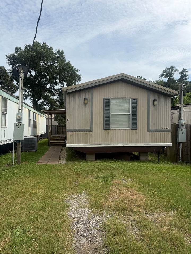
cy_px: 127
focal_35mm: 24
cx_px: 96
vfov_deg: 71.6
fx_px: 177
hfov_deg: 56.8
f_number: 1.78
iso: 80
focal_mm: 6.76
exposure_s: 1/5714
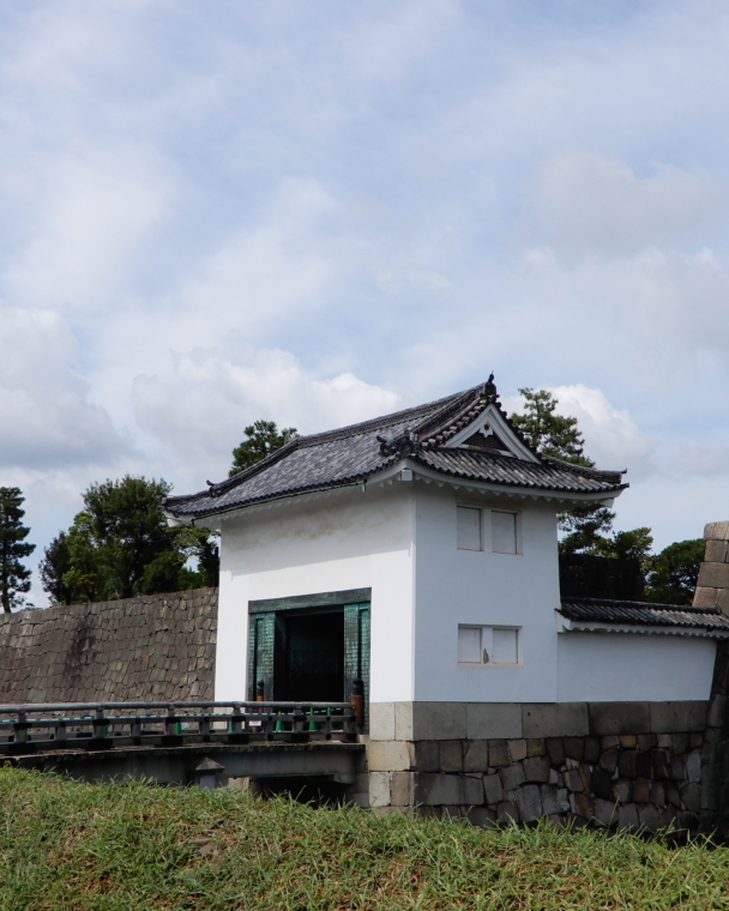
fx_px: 1241
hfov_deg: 32.7
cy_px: 457
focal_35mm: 46
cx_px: 412
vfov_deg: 40.3
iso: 80
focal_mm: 6.2
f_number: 4
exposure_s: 1/1250
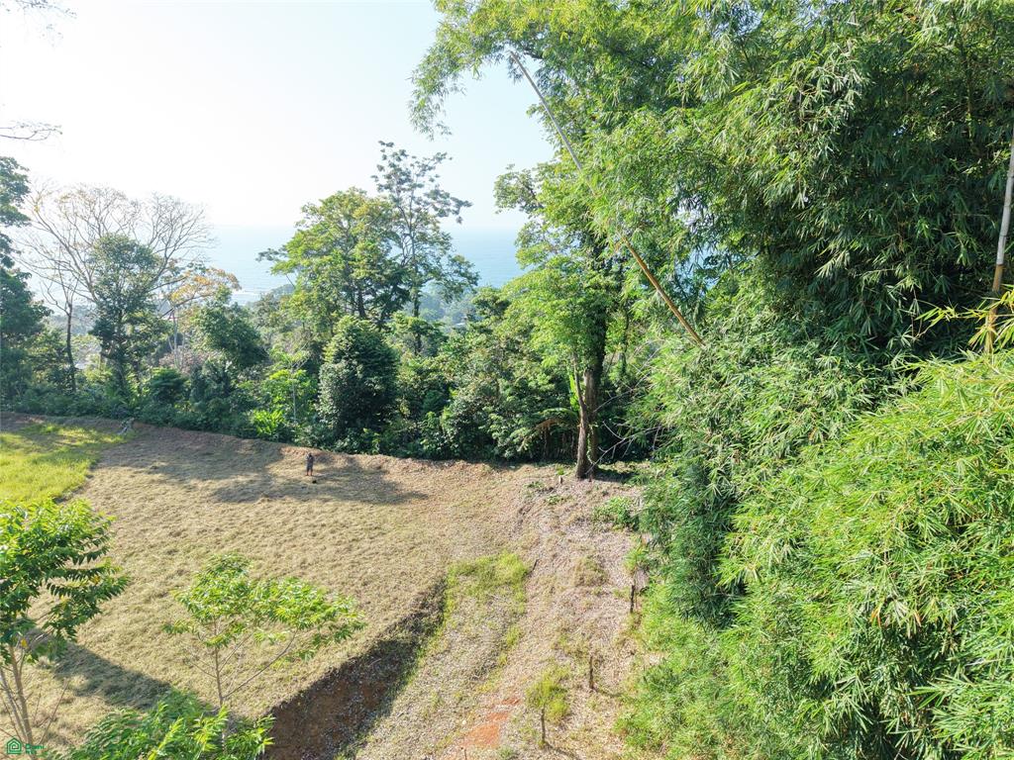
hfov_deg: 71.6
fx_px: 703
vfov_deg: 56.8
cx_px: 507
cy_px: 380
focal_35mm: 24
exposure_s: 1/1000
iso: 240
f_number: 1.8
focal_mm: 8.67
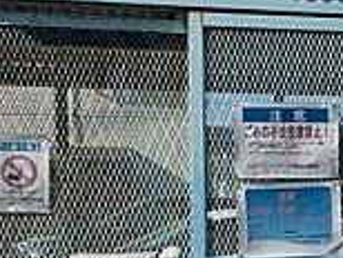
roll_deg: -0.9
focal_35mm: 108
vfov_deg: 13.5
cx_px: 374
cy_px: 267
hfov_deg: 17.6
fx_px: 1072
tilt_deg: -3.1
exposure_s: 1/3040
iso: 32
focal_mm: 4.2
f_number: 1.6
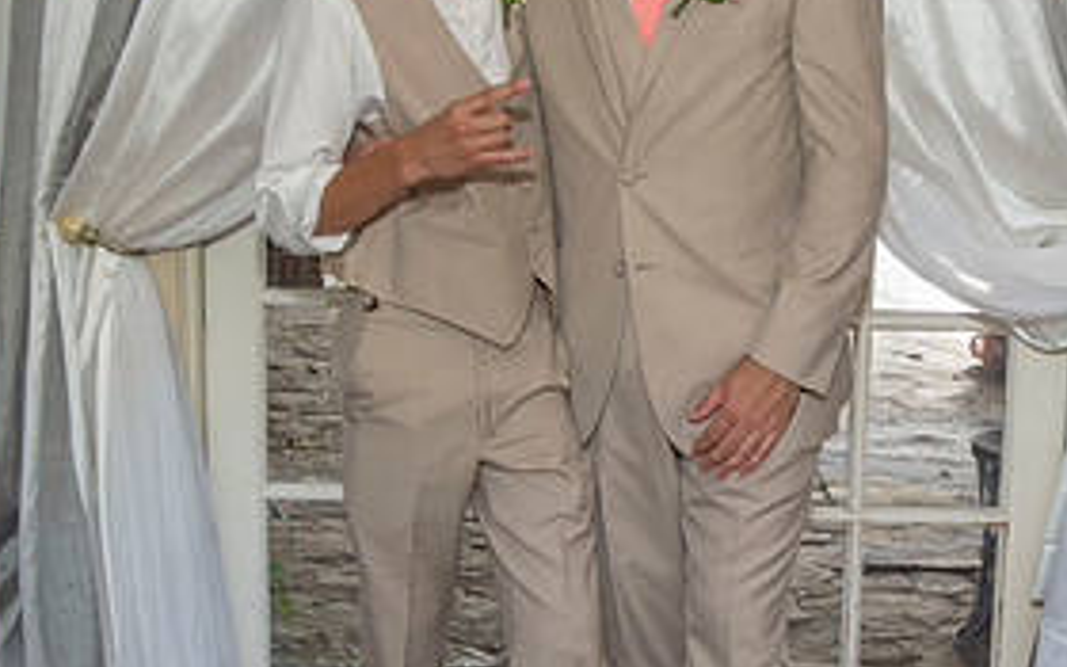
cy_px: 343
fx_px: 1716
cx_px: 686
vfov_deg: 22.0
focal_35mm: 59
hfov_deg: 34.3
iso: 200
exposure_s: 1/100
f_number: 3.2
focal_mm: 28
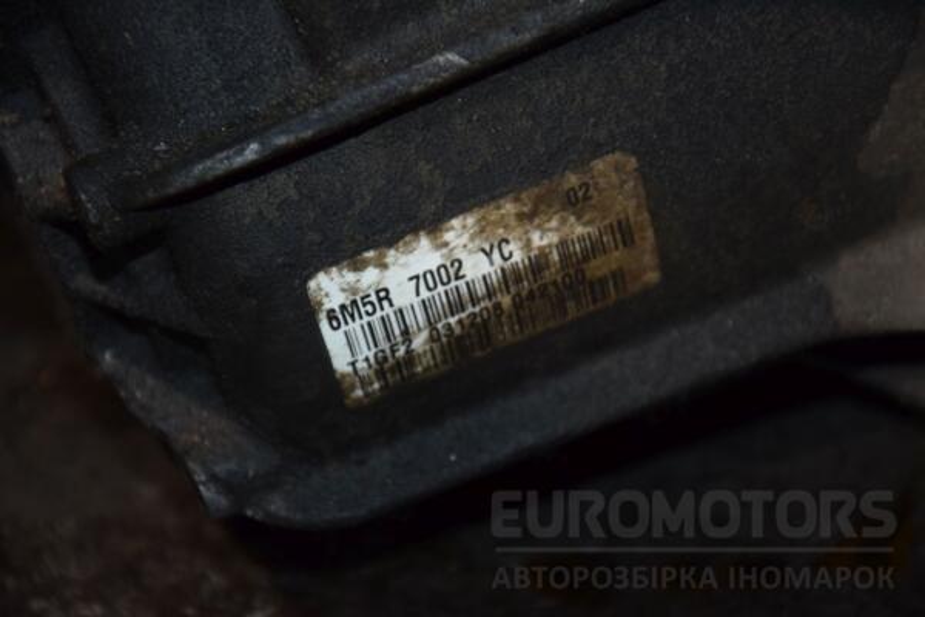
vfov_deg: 8.7
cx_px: 462
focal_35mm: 158
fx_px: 4047
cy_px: 308
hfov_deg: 13.0
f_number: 5.6
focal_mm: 105
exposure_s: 1/60
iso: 800
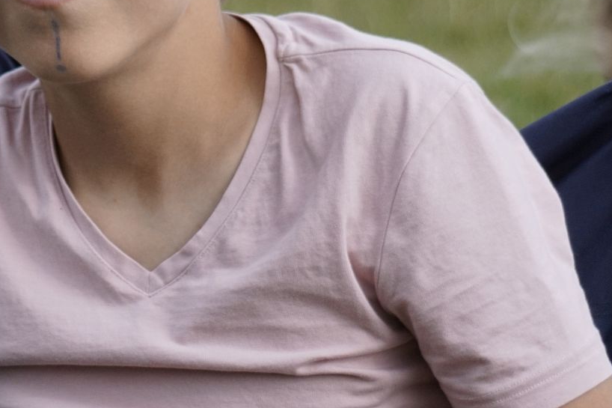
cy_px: 25
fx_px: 5982
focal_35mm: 352
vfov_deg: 3.9
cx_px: 138
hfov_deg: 5.9
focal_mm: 100
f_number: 4.5
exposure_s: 1/2000
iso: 500
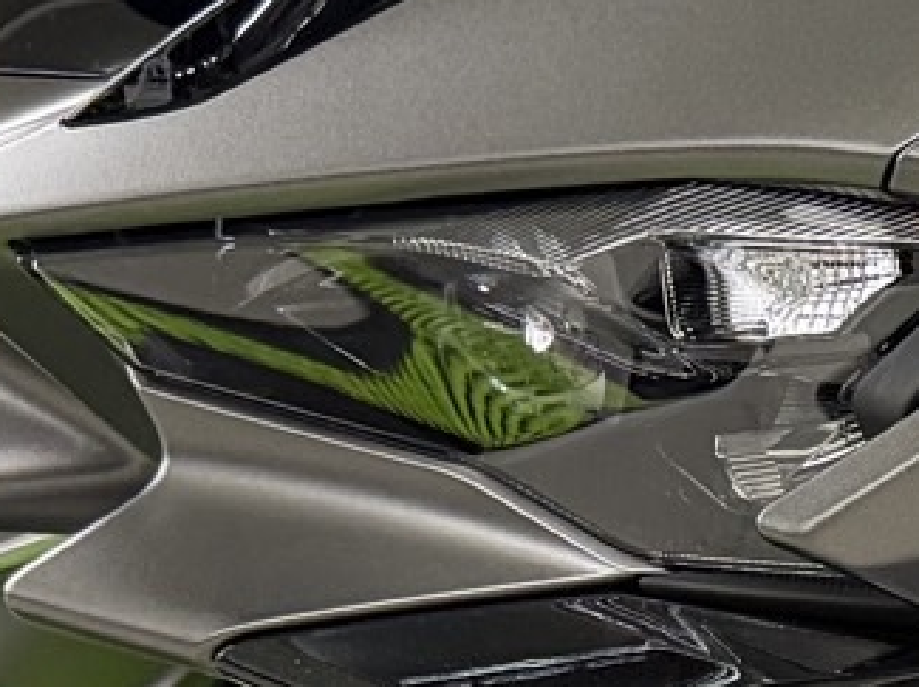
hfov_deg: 12.9
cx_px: 1502
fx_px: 3766
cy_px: 947
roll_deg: -0.8
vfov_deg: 10.2
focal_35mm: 142
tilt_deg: -12.9
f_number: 1.78
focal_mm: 6.76
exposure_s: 1/60
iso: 400
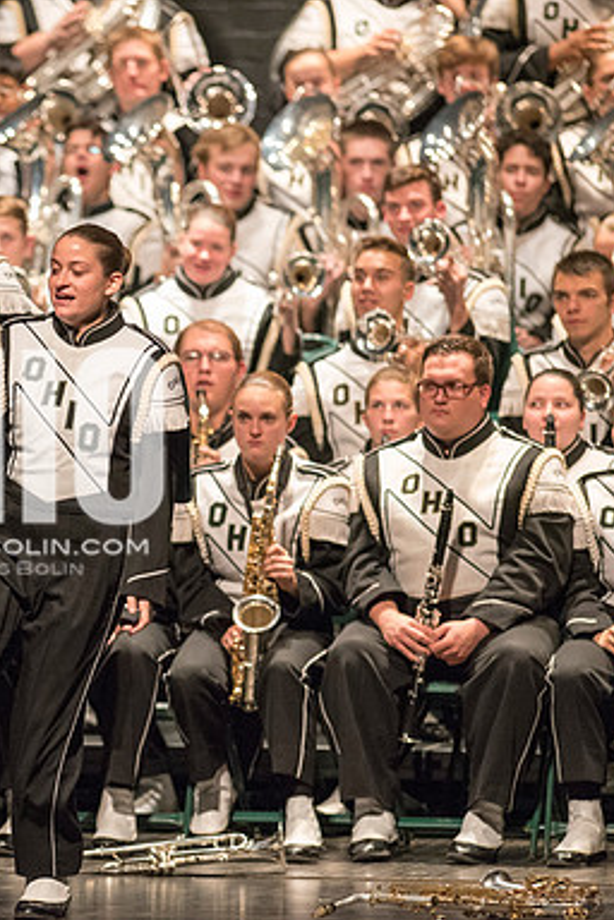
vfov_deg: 4.6
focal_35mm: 453
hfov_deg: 3.0
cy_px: 461
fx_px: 11588
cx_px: -17
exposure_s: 1/500
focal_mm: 300
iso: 4000
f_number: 2.8
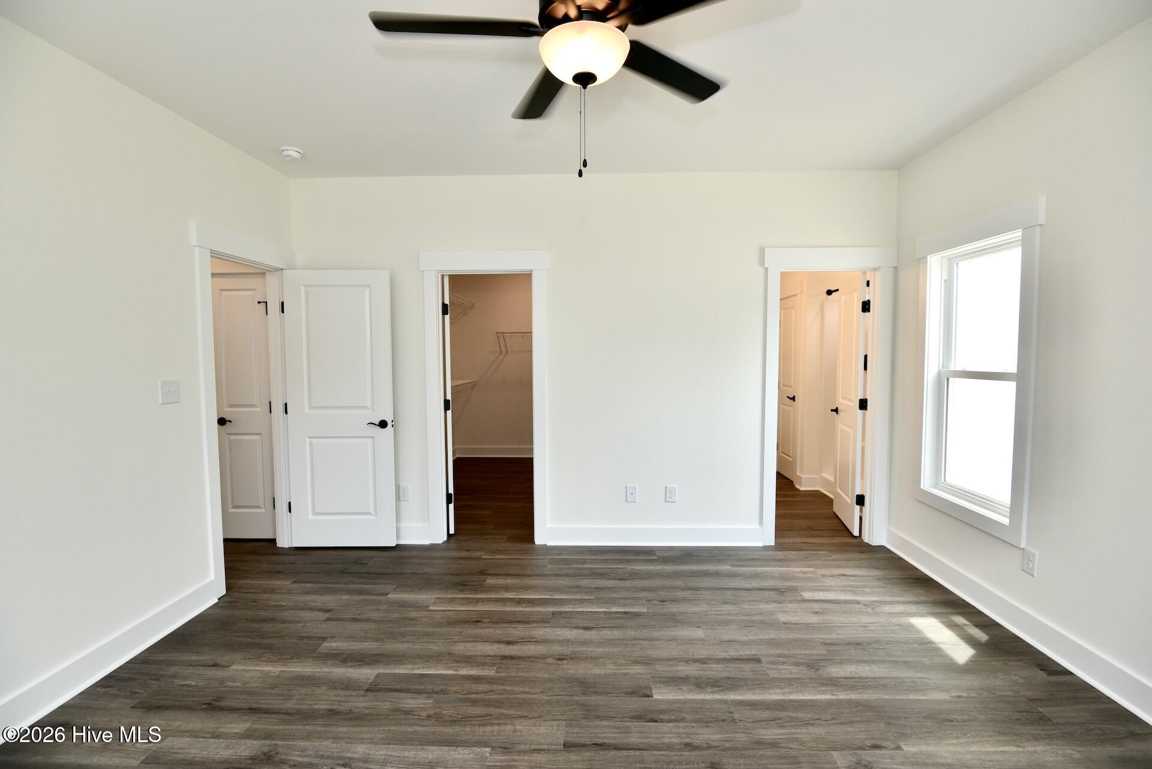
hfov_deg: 96.7
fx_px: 512
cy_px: 384
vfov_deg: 73.8
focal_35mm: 16
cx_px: 576
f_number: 5.6
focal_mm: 16
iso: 400
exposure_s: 1/125
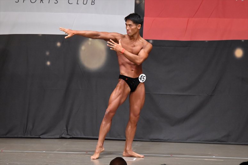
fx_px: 1549
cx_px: 124
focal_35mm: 225
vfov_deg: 6.1
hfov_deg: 9.2
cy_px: 82
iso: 6400
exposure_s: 1/400
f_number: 5.6
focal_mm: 150
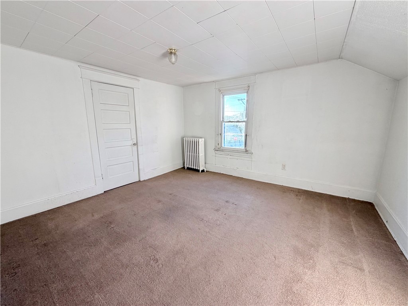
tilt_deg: -10.5
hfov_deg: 102.1
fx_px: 165
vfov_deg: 85.7
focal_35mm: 14
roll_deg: +0.1
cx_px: 204
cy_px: 153
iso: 100
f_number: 2.2
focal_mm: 2.22
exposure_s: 1/121
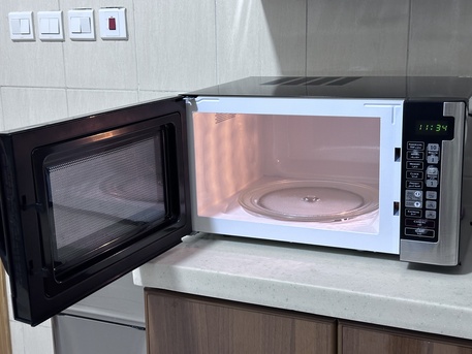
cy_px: 177
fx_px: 655
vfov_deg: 30.3
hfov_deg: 39.6
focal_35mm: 48
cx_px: 236
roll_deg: +1.7
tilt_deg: -12.4
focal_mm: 6.86
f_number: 1.78
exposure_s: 1/40
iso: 200
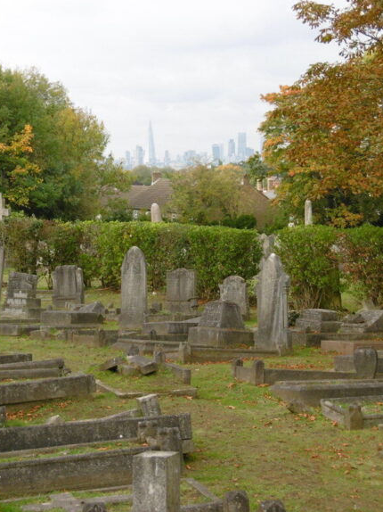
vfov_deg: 24.7
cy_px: 256
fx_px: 1166
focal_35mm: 79
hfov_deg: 18.6
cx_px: 136
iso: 100
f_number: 4.2
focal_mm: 10.5
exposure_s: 1/160
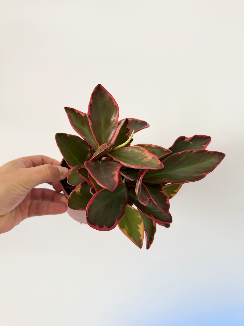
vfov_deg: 71.6
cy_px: 163
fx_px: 226
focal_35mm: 24
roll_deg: +1.3
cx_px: 122
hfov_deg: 56.8
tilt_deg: -8.4
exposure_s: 1/40
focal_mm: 6.76
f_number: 1.78
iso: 250
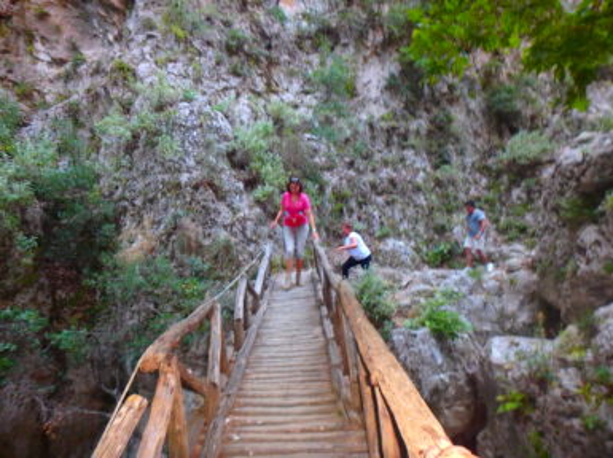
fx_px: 372
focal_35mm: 21
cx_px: 306
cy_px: 229
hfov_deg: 79.0
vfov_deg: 63.4
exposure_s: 1/30
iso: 400
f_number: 3.5
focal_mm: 3.7
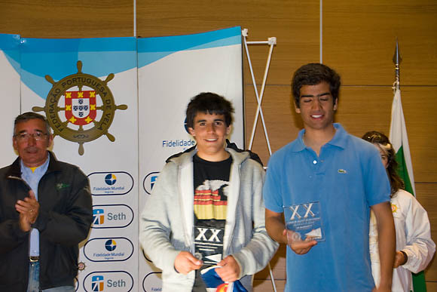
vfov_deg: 16.6
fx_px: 1002
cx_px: 218
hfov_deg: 24.6
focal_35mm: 82
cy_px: 146
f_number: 4.8
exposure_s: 1/15
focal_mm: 55
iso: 200
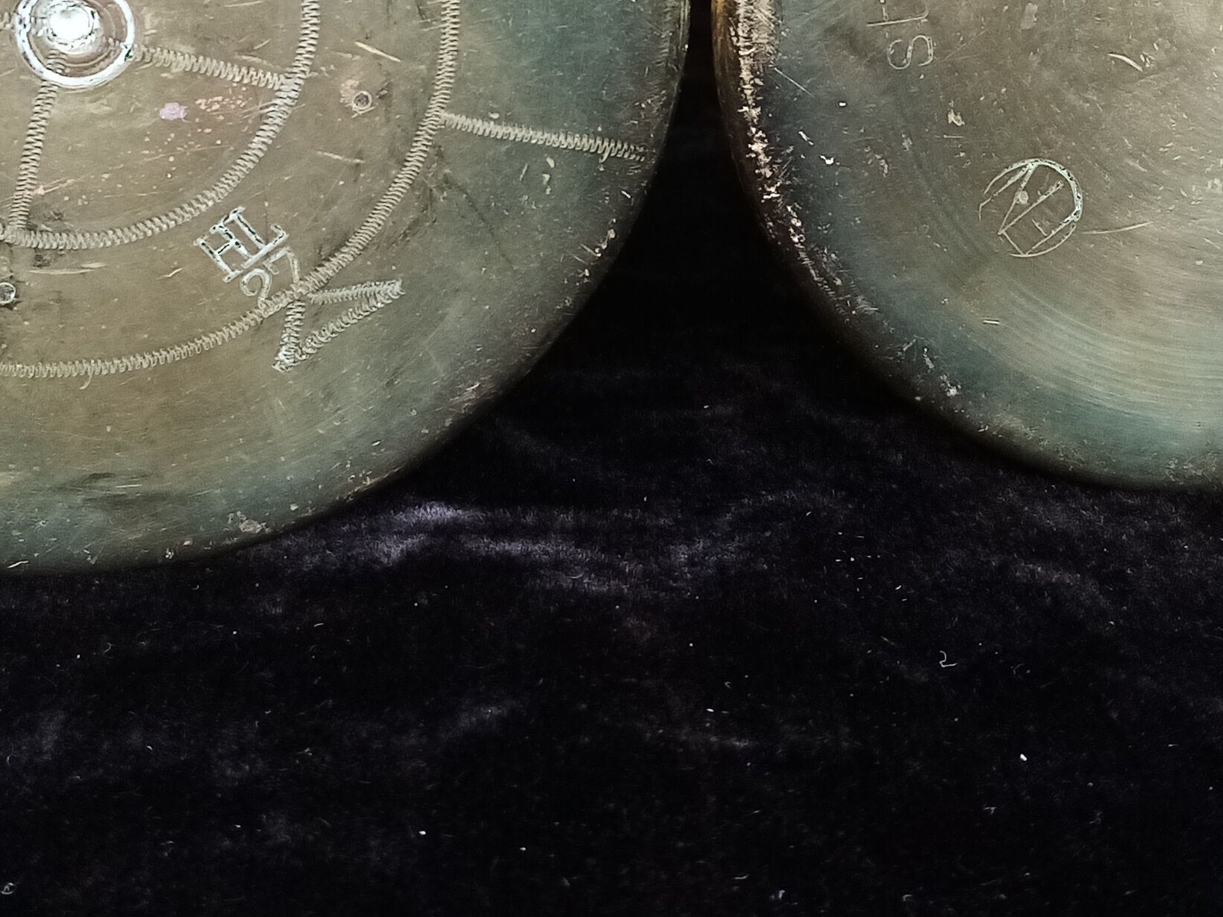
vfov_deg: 21.5
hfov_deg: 29.4
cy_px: 21
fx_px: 2332
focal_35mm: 66
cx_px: 608
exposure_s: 1/33.3
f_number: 1.8
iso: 147
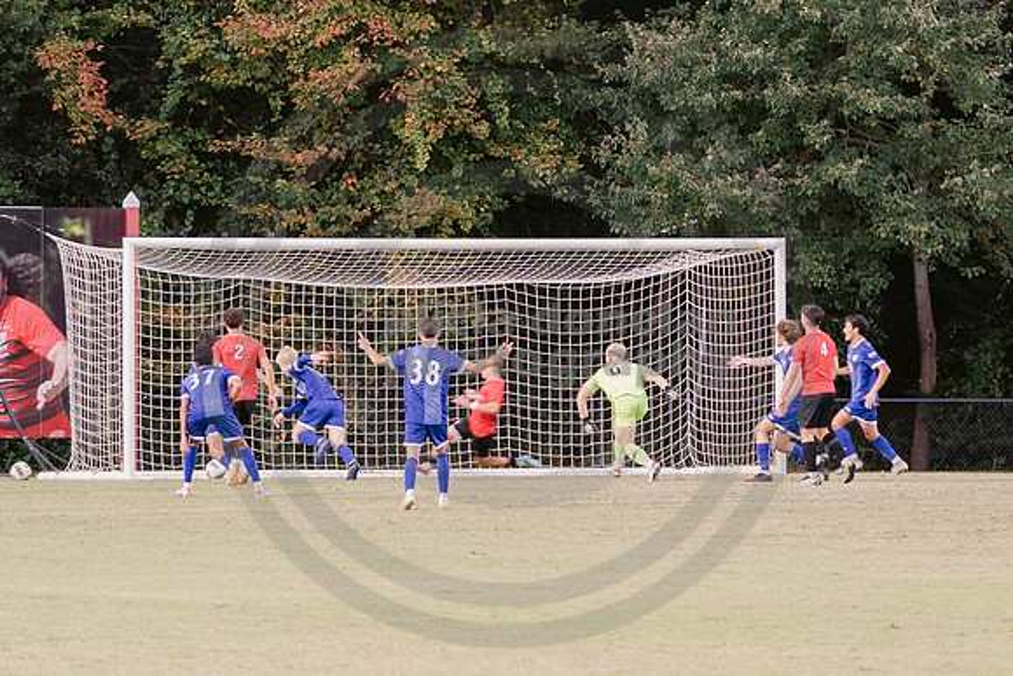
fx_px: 8216
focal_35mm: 292
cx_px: 500
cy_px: 169
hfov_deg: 7.1
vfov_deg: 4.7
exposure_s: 1/125
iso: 640
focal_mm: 90
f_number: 3.2
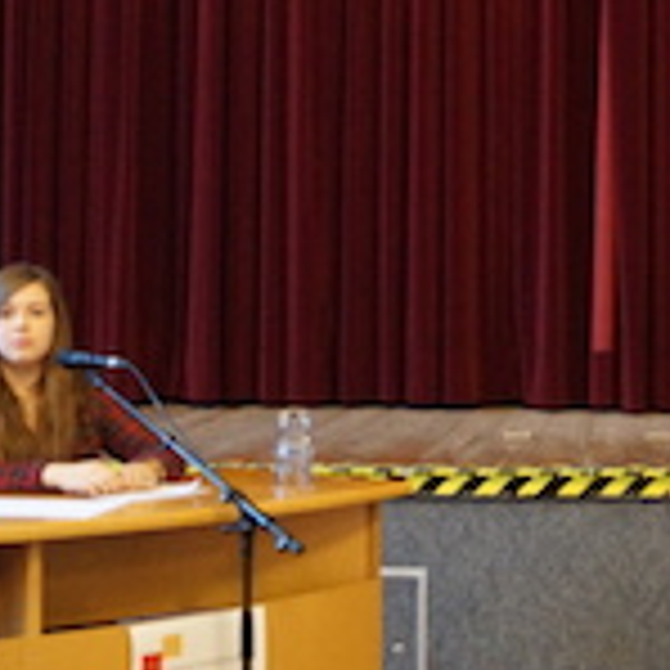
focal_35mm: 77
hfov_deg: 22.2
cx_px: 522
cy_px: 229
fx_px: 1686
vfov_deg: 22.4
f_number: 3.5
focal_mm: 20
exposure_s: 1/30
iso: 3200
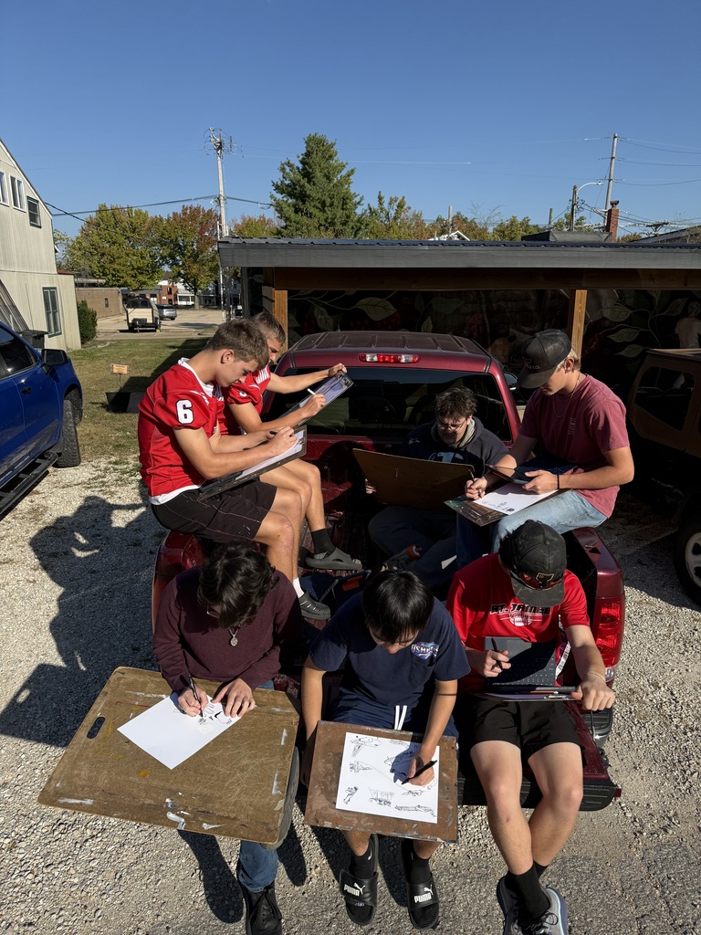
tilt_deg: -16.0
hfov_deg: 56.8
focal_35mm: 24
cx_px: 350
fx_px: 648
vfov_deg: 71.6
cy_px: 468
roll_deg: -0.3
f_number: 1.78
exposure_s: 1/3953
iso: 100
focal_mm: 6.76
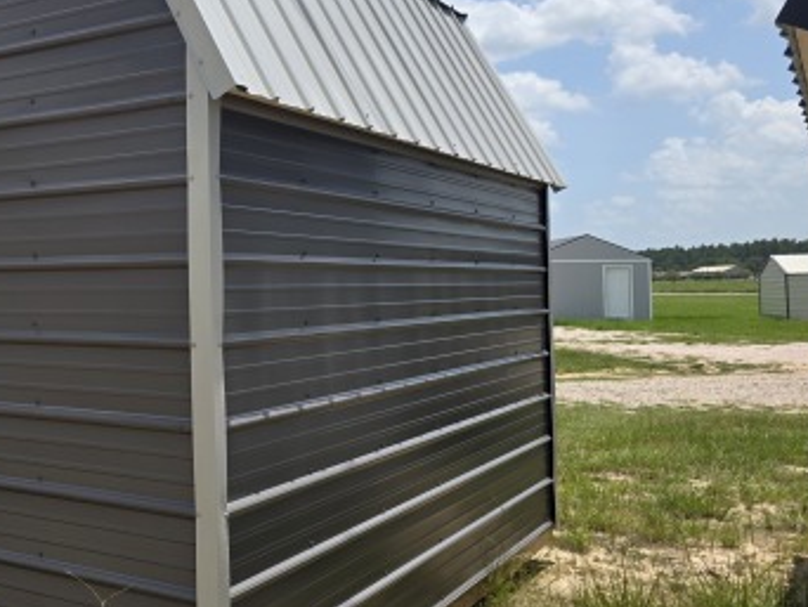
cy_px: 250
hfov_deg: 40.5
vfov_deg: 33.6
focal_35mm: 43
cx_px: 83
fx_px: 1004
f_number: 1.7
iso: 80
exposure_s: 1/5958
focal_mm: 6.3
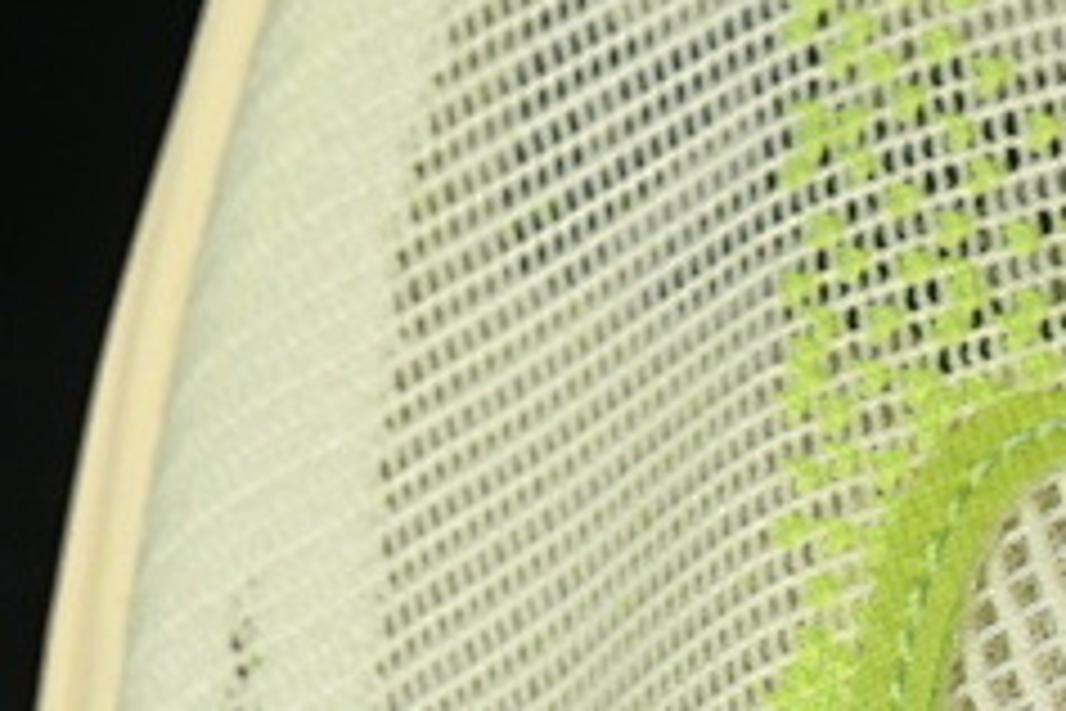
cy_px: 531
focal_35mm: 342
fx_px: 10126
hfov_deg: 6.0
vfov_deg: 4.0
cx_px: 1115
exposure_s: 1/80
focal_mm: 50
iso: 160
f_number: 7.1
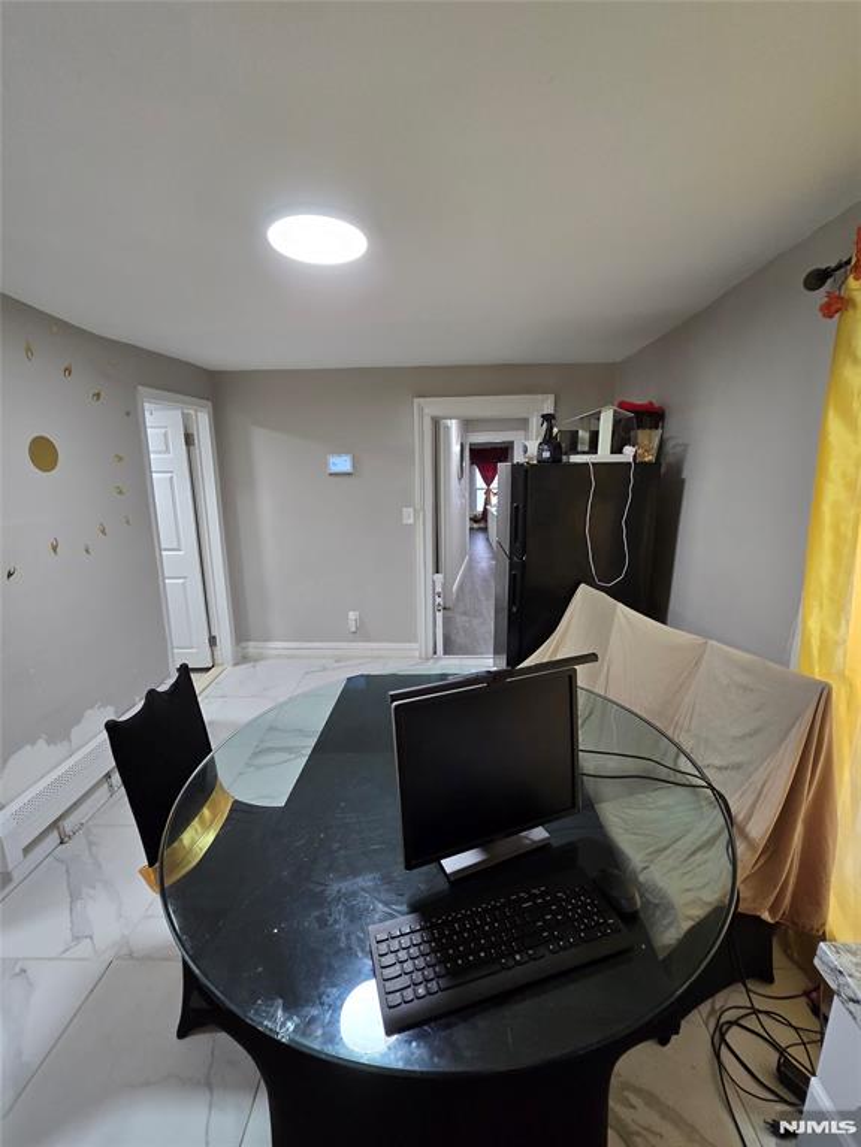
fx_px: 431
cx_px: 430
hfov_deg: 89.9
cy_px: 574
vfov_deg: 106.2
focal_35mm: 13
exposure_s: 1/60
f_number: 2.2
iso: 200
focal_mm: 2.2
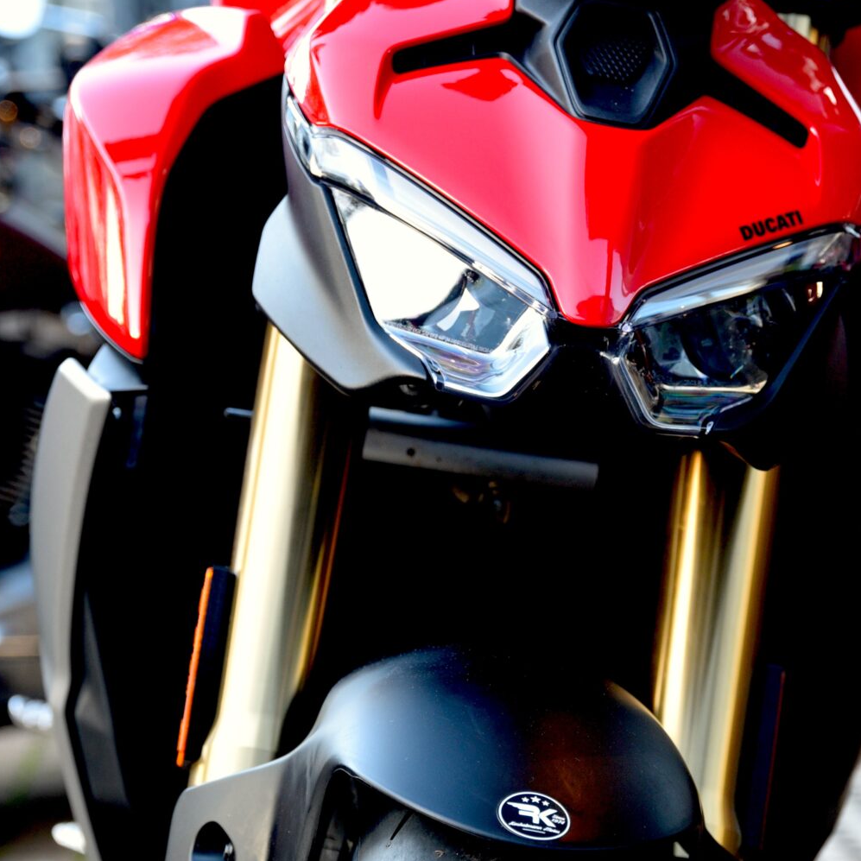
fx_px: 3686
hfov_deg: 13.3
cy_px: 643
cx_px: 523
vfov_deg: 13.3
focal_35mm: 131
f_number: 4
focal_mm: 60
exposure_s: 1/60
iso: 500
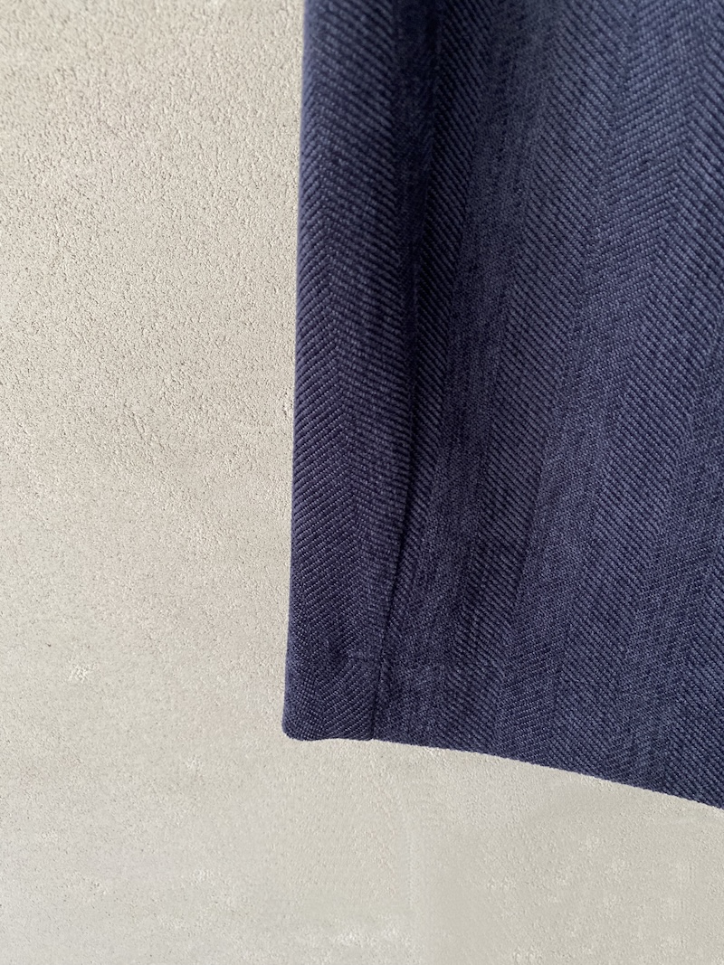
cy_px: 482
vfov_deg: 67.3
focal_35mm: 26
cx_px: 362
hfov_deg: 53.1
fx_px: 725
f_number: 1.8
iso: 125
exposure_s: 1/114
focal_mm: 4.25
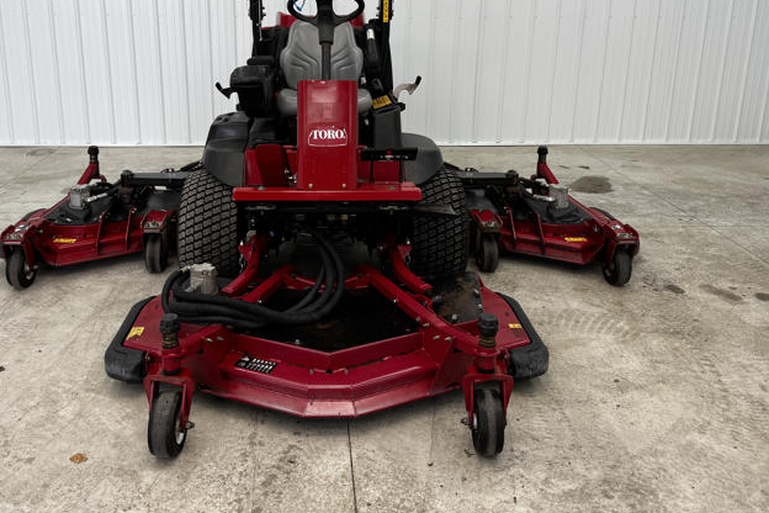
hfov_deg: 58.5
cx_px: 327
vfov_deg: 40.3
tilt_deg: -15.1
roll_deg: -0.7
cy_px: 149
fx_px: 684
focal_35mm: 32
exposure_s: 1/120
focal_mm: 6.76
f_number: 1.78
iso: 64
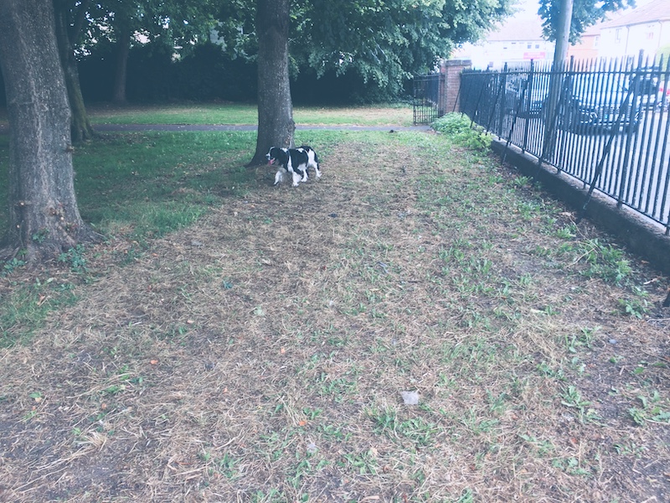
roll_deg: +2.3
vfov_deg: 48.2
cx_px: 335
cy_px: 252
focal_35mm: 29
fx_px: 561
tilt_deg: -21.2
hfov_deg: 61.7
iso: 40
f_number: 2.2
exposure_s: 1/100
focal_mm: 4.15
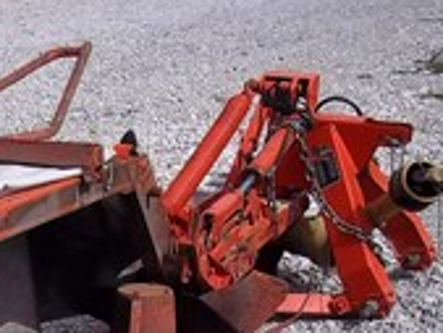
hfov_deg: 15.9
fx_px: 1486
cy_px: 391
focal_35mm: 116
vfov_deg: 12.5
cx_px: -160
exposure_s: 1/400
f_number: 8
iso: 80
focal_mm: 6.5
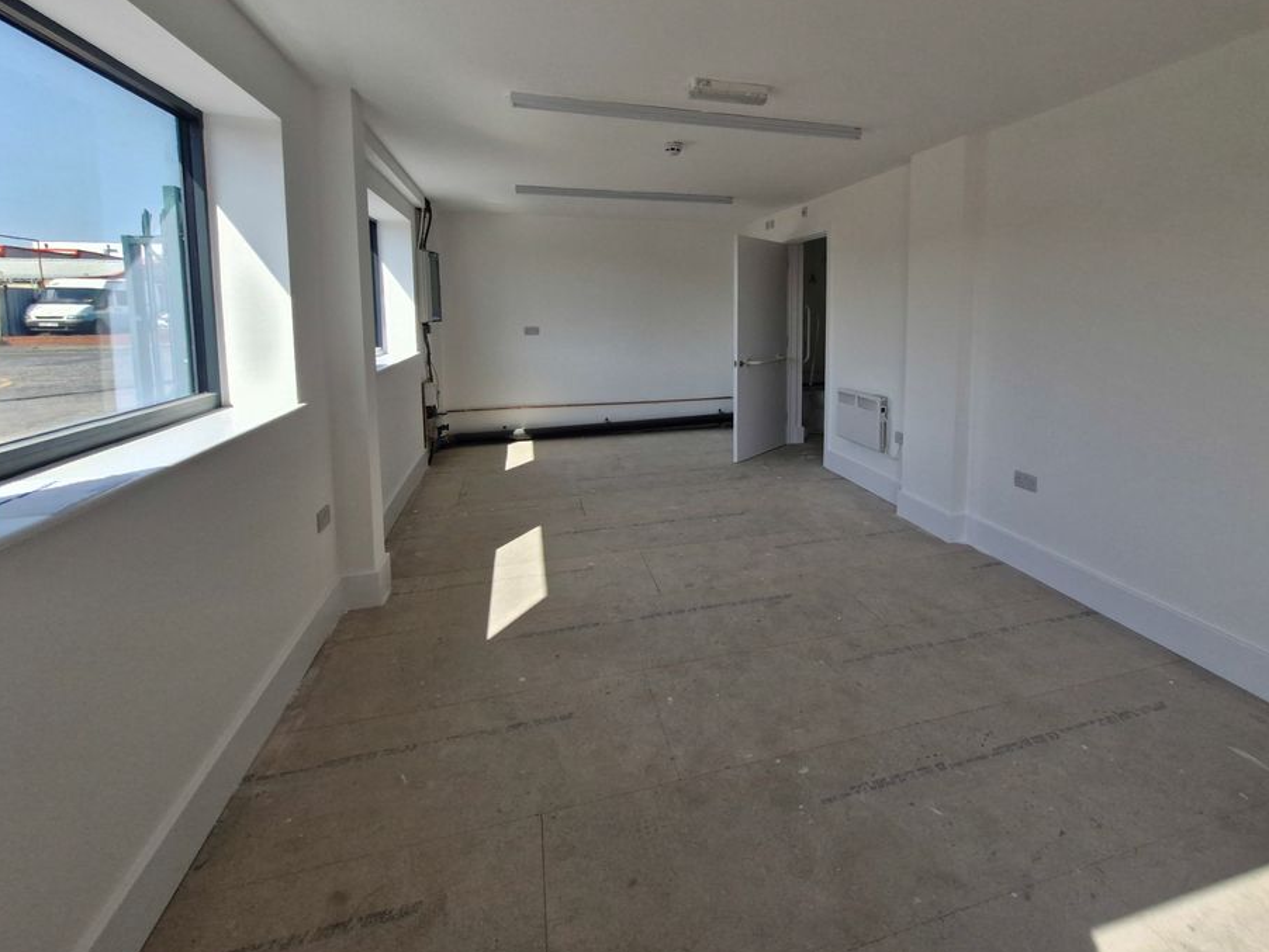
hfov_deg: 93.9
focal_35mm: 16
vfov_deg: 77.4
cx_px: 723
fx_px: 587
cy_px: 387
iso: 50
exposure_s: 1/473
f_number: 2.2
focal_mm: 1.74
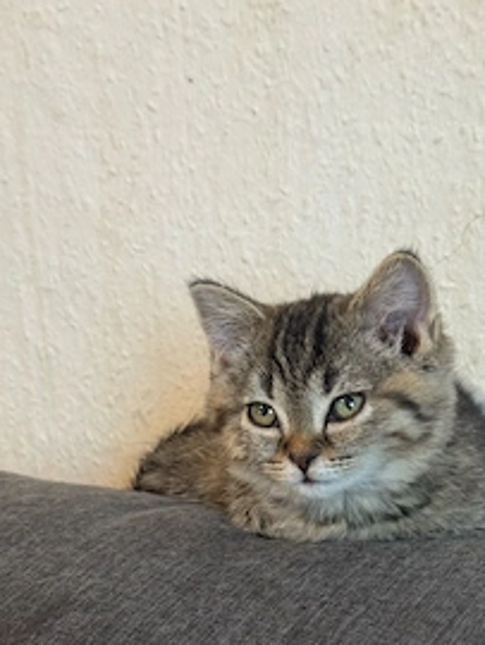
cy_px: 461
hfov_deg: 20.7
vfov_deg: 27.1
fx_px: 1324
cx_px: 318
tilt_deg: -14.0
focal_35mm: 71
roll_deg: +1.6
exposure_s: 1/60
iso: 200
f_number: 1.78
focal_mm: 6.76
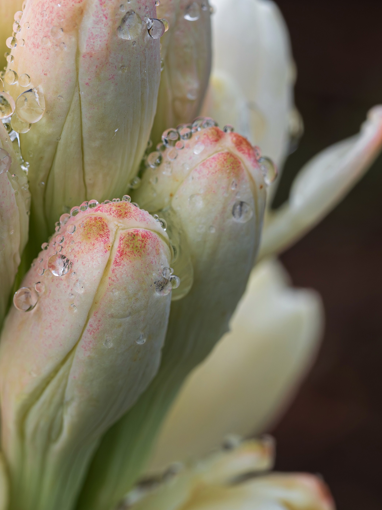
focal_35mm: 223
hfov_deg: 6.7
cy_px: 184
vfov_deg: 8.9
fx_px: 3282
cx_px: 73
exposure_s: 1/200
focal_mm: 60
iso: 250
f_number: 6.3
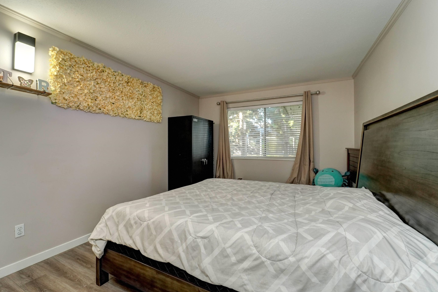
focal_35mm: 15
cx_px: 207
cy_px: 145
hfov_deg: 100.3
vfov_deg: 77.3
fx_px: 183
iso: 1000
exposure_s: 1/30
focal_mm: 14
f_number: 5.6
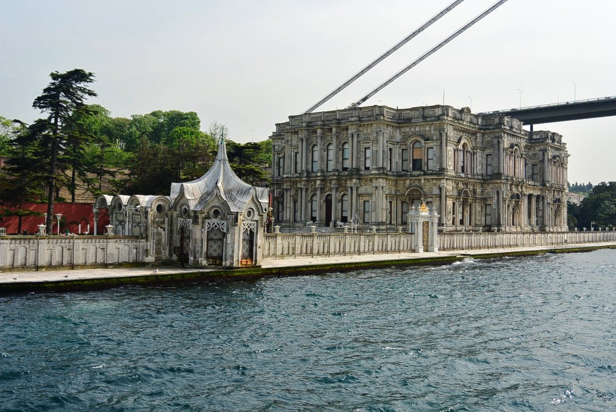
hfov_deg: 53.1
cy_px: 206
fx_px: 617
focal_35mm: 36
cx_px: 308
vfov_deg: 37.0
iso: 100
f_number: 5
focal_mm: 13.5
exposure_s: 1/800
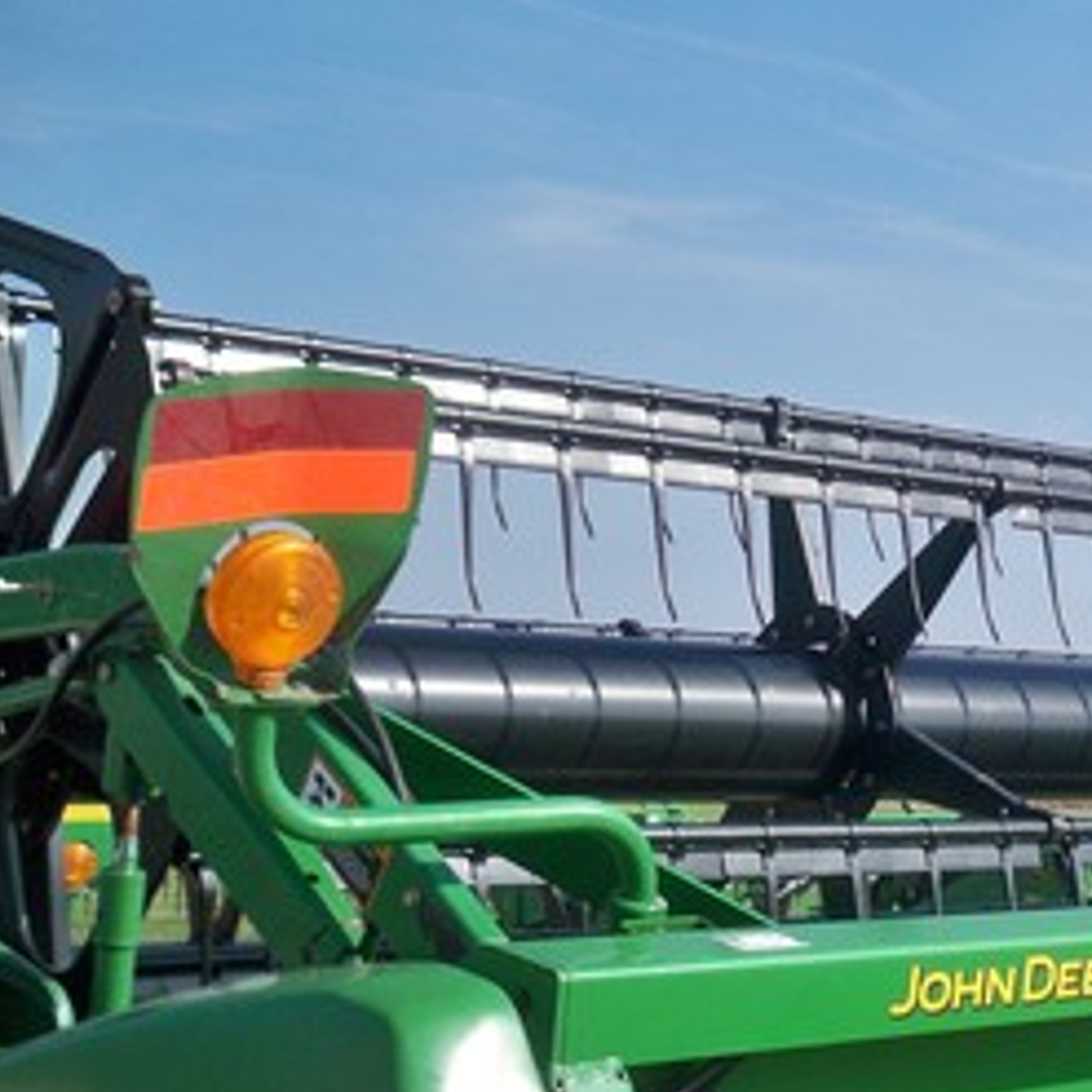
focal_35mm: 68
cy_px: 822
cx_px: 1167
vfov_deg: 25.1
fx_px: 2427
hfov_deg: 23.9
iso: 80
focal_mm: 6.3
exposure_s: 1/200
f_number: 8.7
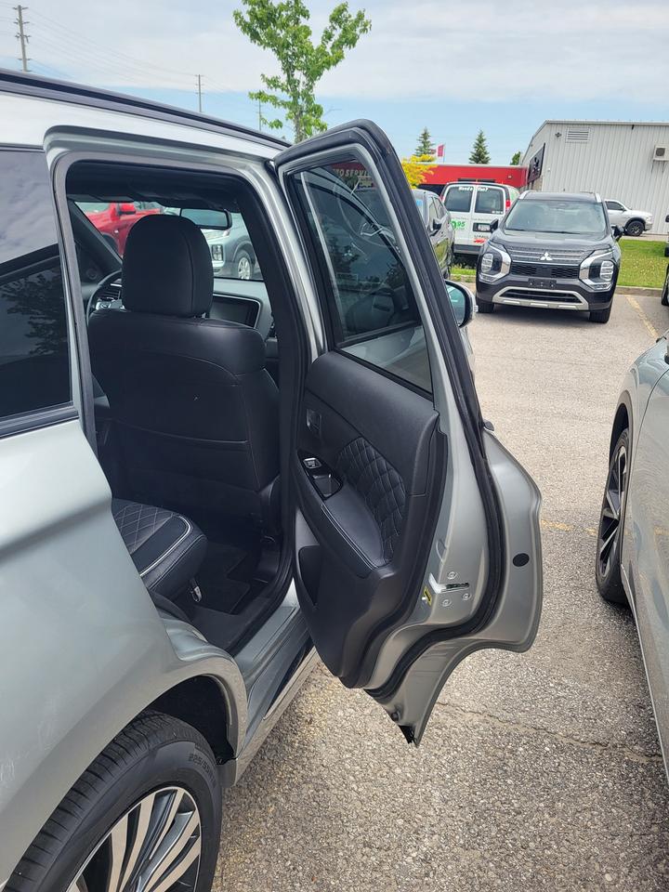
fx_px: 670
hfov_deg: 53.1
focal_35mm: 26
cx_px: 334
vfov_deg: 67.3
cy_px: 446
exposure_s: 1/1199
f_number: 1.8
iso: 40
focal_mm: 5.4
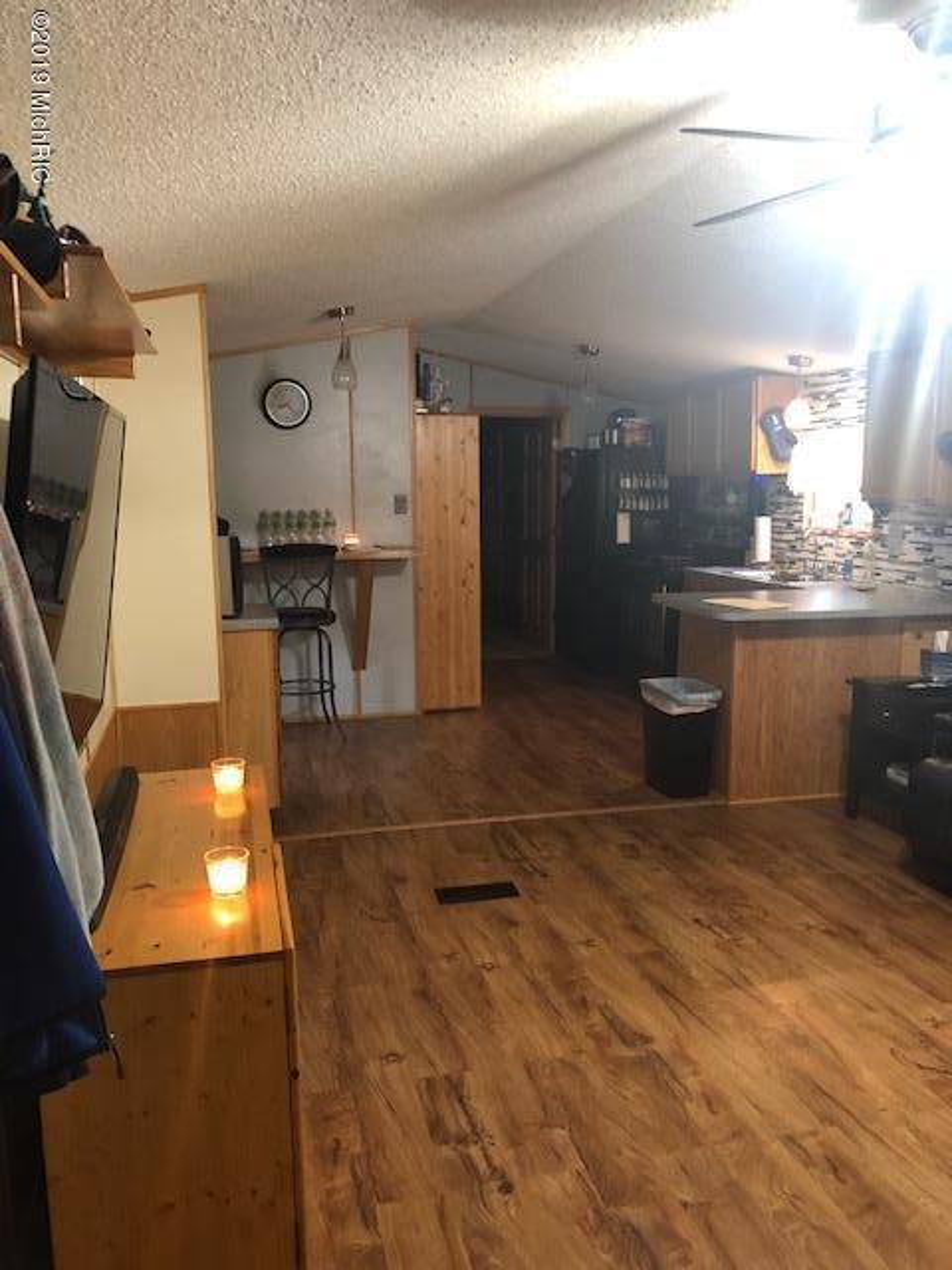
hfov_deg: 49.7
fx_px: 1027
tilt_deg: -7.4
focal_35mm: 28
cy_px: 635
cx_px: 476
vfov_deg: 63.4
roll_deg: +1.1
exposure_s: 1/9
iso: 100
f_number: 1.8
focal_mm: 3.99
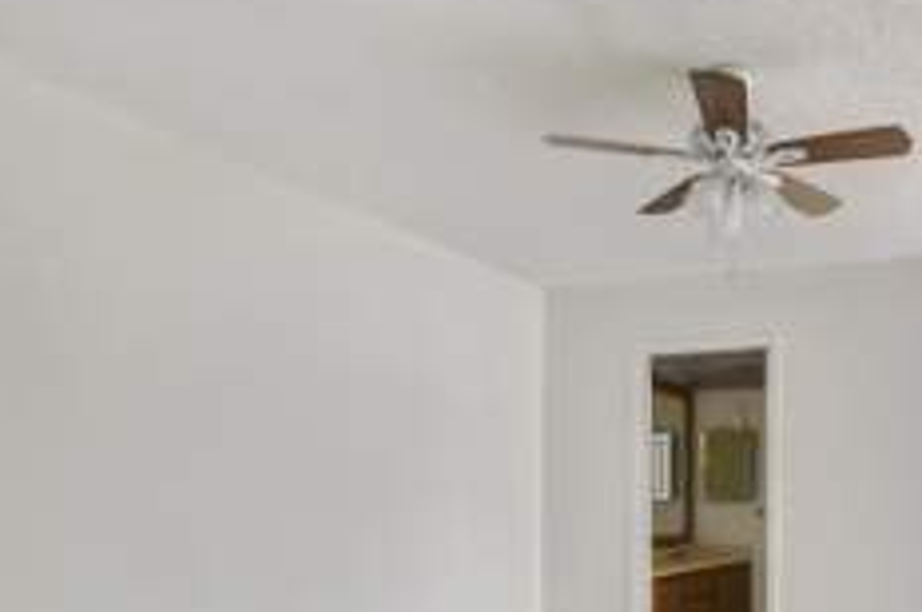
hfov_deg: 55.2
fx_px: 793
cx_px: 763
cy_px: 511
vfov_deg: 40.1
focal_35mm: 31
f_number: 8
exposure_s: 1/15
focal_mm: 10
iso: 2800
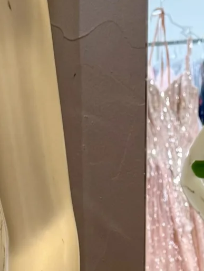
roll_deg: -1.1
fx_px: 1169
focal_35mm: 149
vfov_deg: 12.1
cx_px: 165
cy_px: 495
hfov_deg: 9.9
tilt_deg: -15.1
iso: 125
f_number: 1.78
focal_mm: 6.76
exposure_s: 1/60
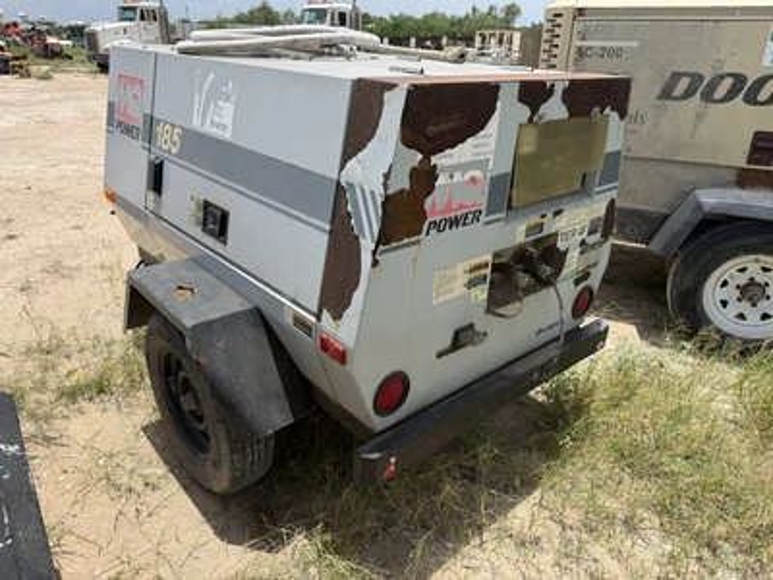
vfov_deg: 56.8
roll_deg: -0.7
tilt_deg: -24.3
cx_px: 386
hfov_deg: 71.6
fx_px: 536
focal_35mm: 24
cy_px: 290
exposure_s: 1/5319
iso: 80
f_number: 1.78
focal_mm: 6.76
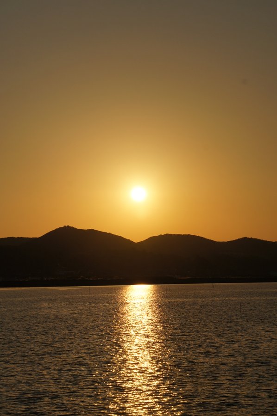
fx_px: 1093
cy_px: 208
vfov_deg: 21.6
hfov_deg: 14.4
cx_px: 138
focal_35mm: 94
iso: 200
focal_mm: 63
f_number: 11
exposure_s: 1/2000
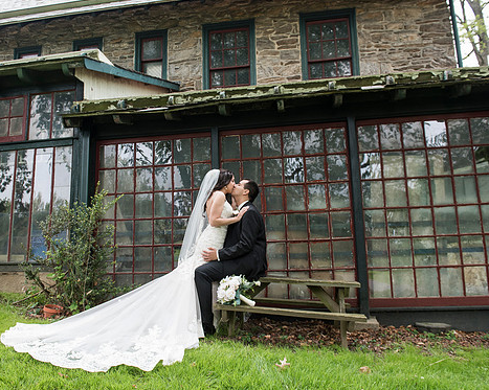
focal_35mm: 28
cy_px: 194
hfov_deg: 62.2
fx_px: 405
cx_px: 225
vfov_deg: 51.5
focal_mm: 24
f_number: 4
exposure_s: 1/400
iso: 640
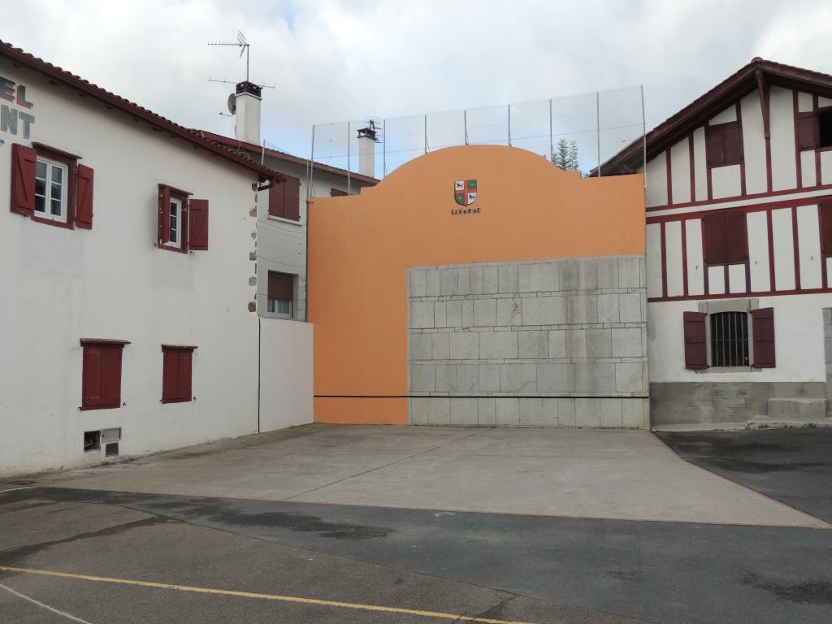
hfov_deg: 55.4
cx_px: 416
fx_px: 793
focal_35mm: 33
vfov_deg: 42.9
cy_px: 312
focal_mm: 5.8
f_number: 3.2
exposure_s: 1/640
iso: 100
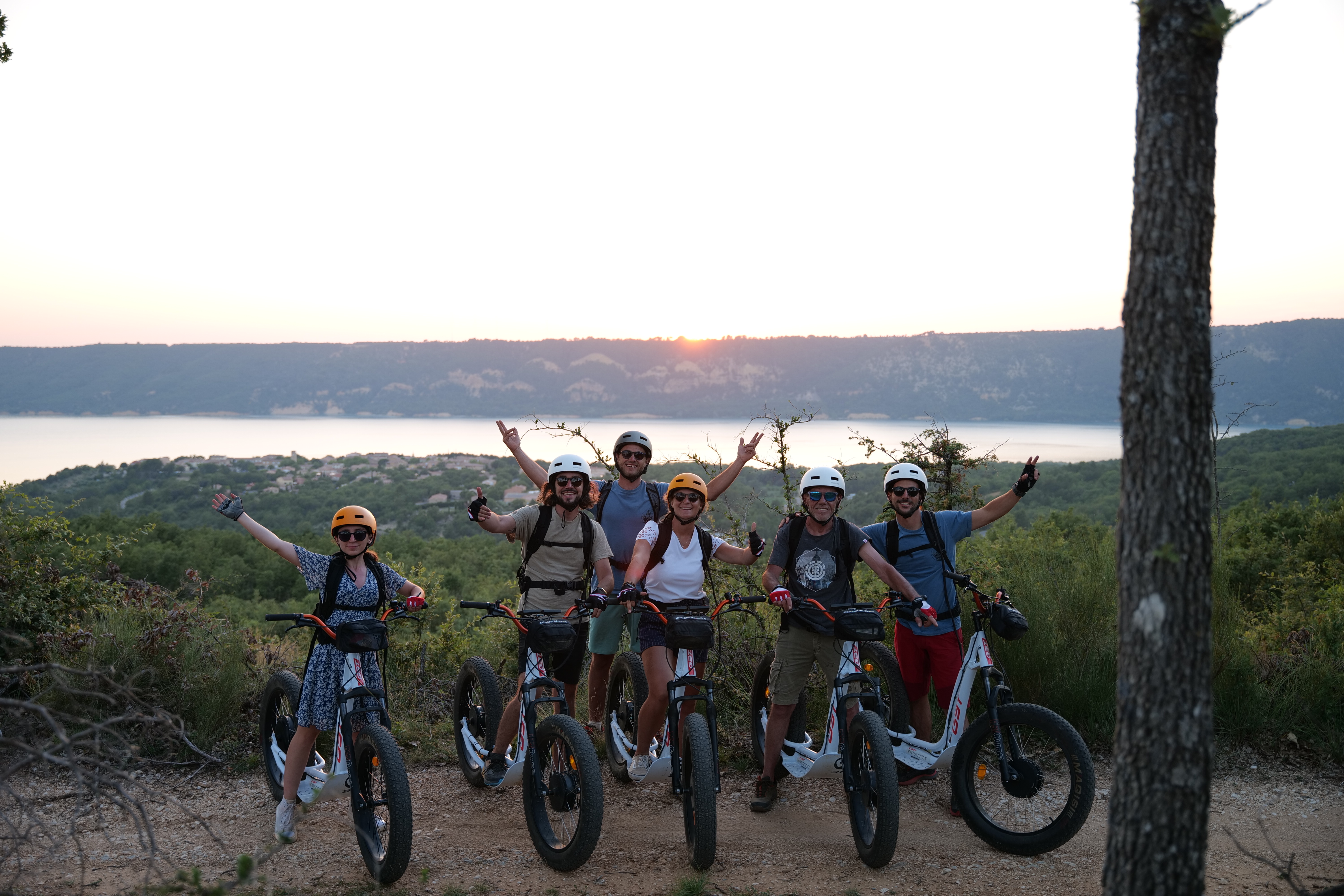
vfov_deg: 36.9
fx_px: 1344
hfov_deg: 53.1
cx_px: 672
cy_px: 448
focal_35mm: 36
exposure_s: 1/50
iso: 250
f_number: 2.8
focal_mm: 36
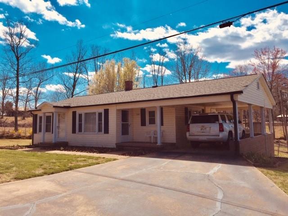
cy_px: 108
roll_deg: +0.4
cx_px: 144
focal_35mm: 29
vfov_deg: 48.2
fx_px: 241
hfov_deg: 61.7
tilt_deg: +3.5
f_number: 2.2
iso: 32
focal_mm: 4.15
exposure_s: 1/4405
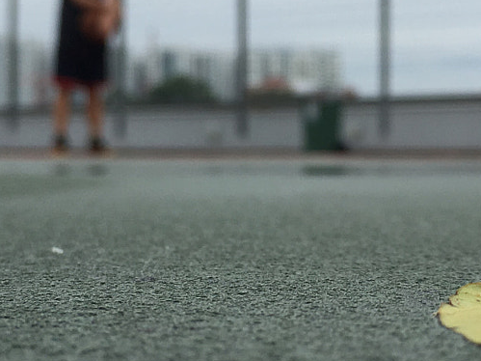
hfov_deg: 21.0
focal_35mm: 93
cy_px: 173
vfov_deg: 15.9
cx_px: 345
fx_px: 1292
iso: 25
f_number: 2.2
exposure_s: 1/1166
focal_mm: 4.15
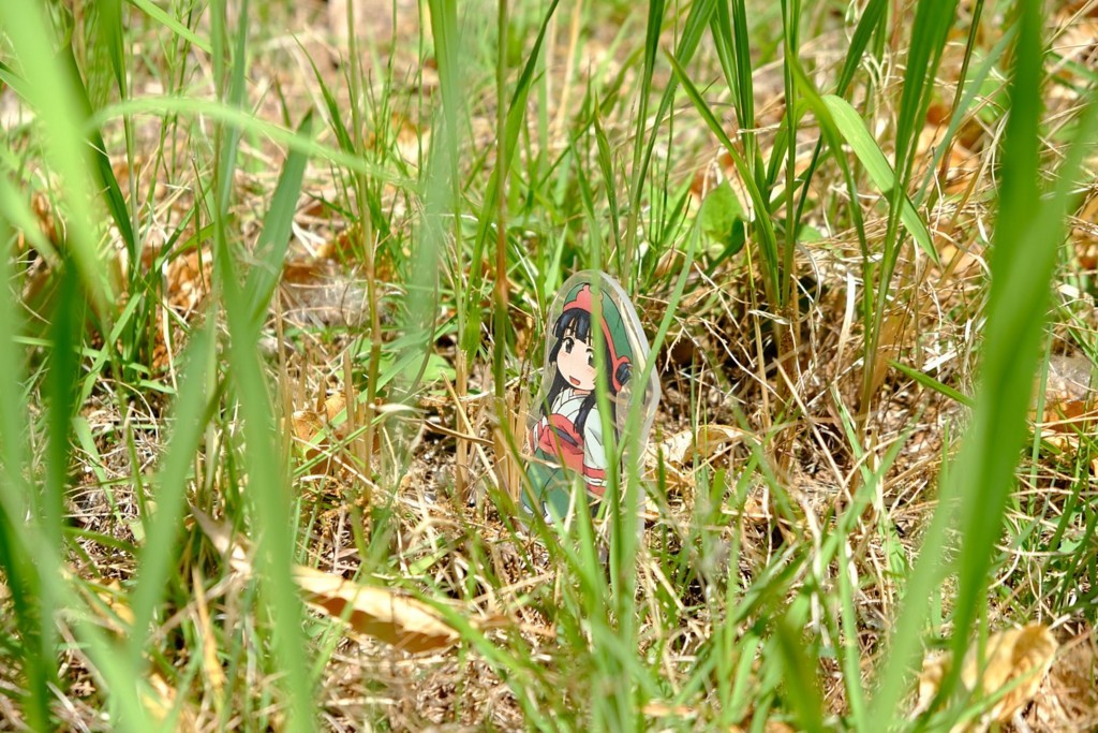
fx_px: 2532
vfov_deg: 16.5
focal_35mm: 83
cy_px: 366
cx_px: 549
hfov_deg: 24.5
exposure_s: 1/900
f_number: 4
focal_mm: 55
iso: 200
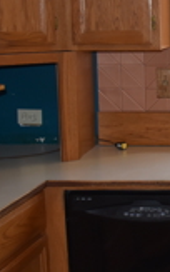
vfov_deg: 23.4
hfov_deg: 12.8
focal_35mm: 88
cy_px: 98
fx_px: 655
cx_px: 347
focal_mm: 21
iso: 720
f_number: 5.6
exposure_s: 1/125
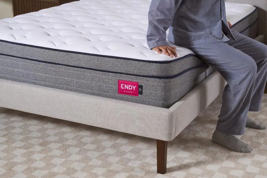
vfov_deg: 20.3
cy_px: 89
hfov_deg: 30.1
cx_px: 134
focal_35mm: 67
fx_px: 497
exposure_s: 1/125
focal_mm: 45.3
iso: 200
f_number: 6.3
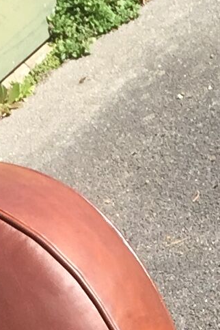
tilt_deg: -38.7
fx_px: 1870
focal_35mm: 204
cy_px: 686
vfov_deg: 9.4
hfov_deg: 6.6
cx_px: 341
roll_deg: +23.5
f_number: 2.2
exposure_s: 1/791
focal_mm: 4.15
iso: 32
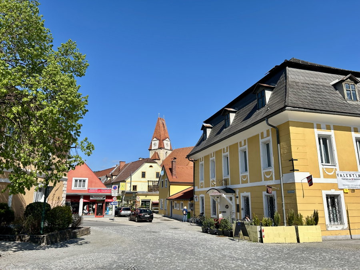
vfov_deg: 53.1
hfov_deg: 67.3
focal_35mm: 26
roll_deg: -0.2
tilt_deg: +12.6
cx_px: 180
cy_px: 135
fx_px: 270
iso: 50
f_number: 1.5
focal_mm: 5.7
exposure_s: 1/4630
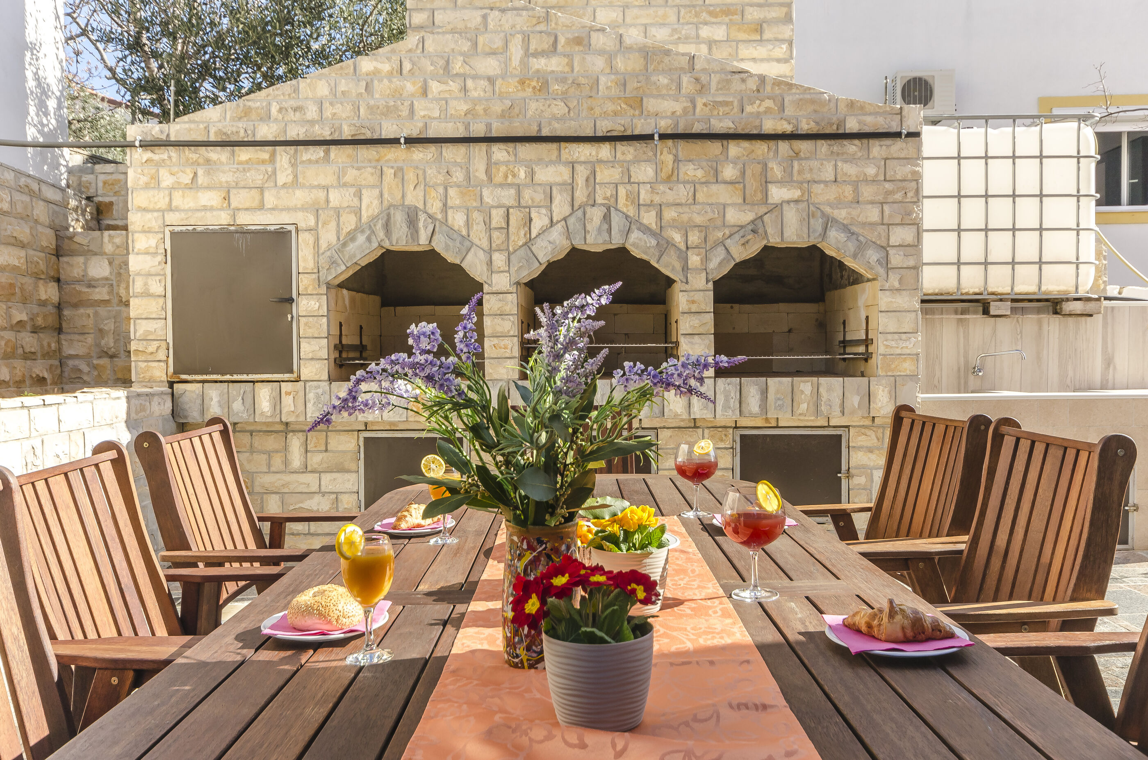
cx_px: 574
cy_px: 380
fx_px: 955
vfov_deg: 43.4
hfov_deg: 62.0
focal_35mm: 30
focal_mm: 20
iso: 100
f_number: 9
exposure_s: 1/250
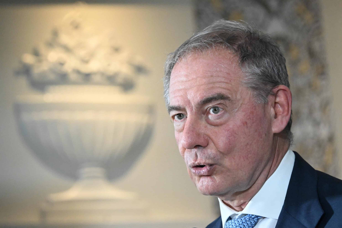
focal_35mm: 340
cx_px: 171
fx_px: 3230
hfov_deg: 6.1
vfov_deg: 4.0
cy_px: 114
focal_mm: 340
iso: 12800
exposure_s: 1/320
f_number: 8
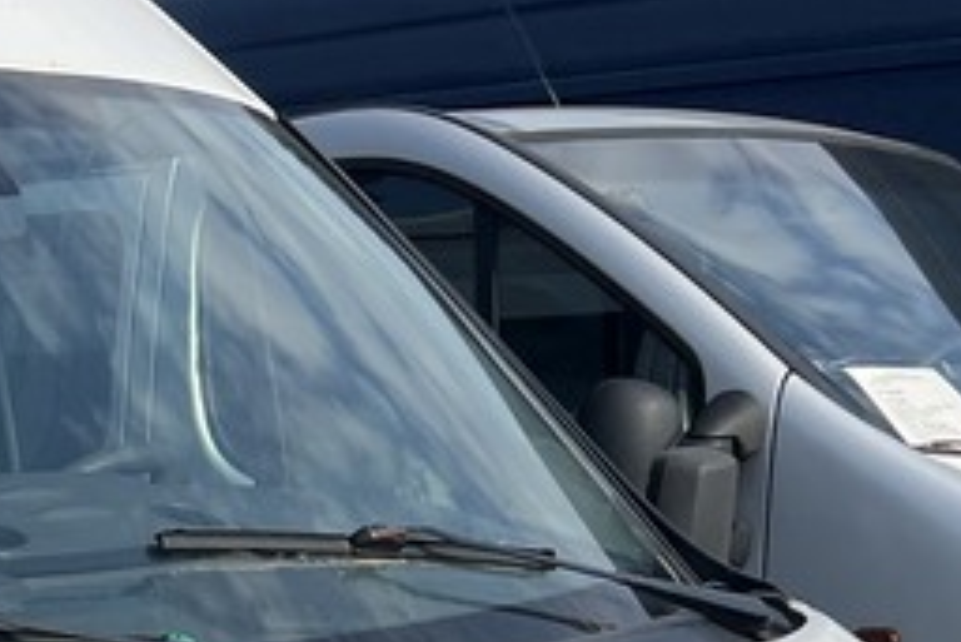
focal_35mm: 108
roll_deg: +2.0
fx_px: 2885
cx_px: -300
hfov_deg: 17.7
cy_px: 931
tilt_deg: -7.0
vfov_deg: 12.2
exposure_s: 1/4831
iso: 50
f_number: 1.5
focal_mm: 5.7
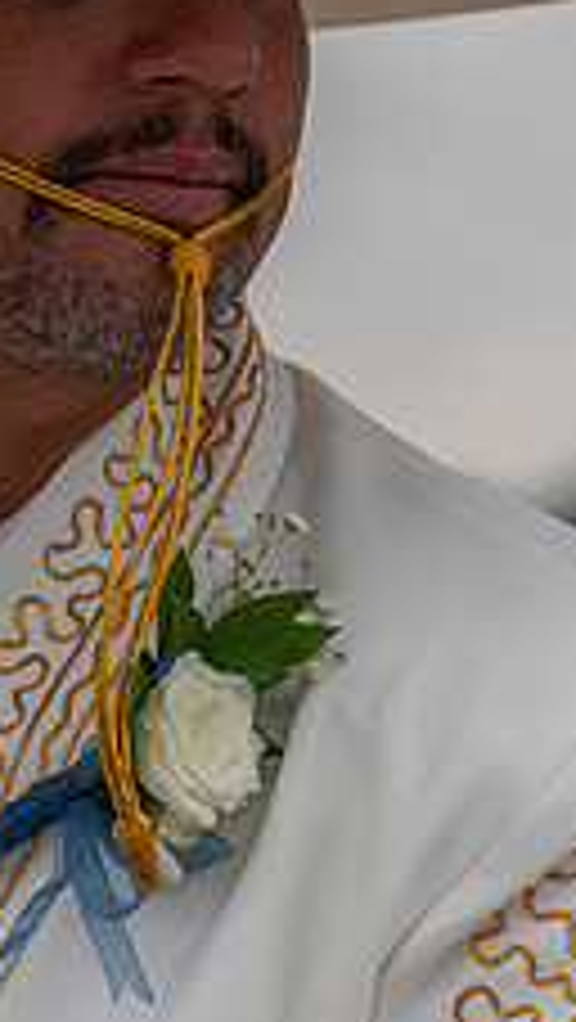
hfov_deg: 3.7
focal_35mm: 330
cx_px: -14
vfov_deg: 6.5
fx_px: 8944
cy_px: 554
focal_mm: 159
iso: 100
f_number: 5.6
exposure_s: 1/200
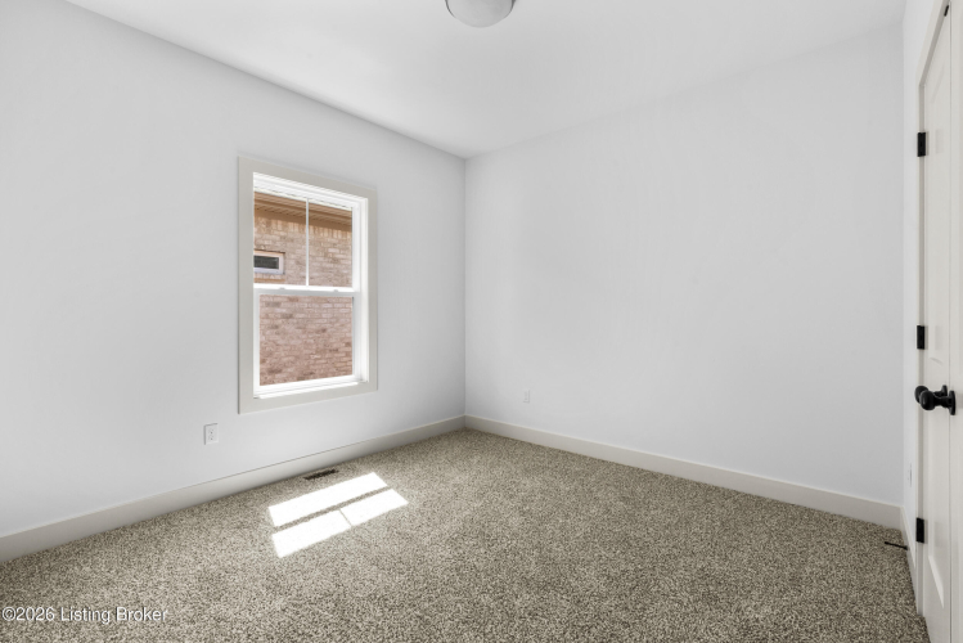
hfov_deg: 96.7
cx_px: 482
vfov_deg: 73.8
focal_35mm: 16
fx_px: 428
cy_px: 322
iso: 400
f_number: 11
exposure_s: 1/13
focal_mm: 16
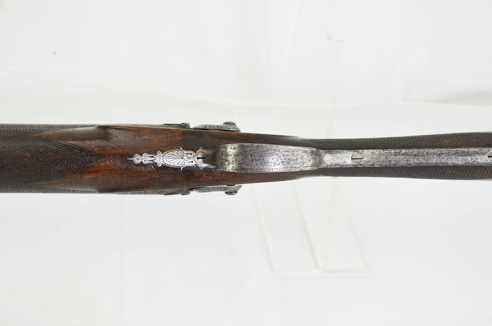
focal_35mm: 72
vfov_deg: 18.8
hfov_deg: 28.1
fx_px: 982
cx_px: 246
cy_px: 163
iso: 220
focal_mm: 48
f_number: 5.6
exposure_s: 1/125
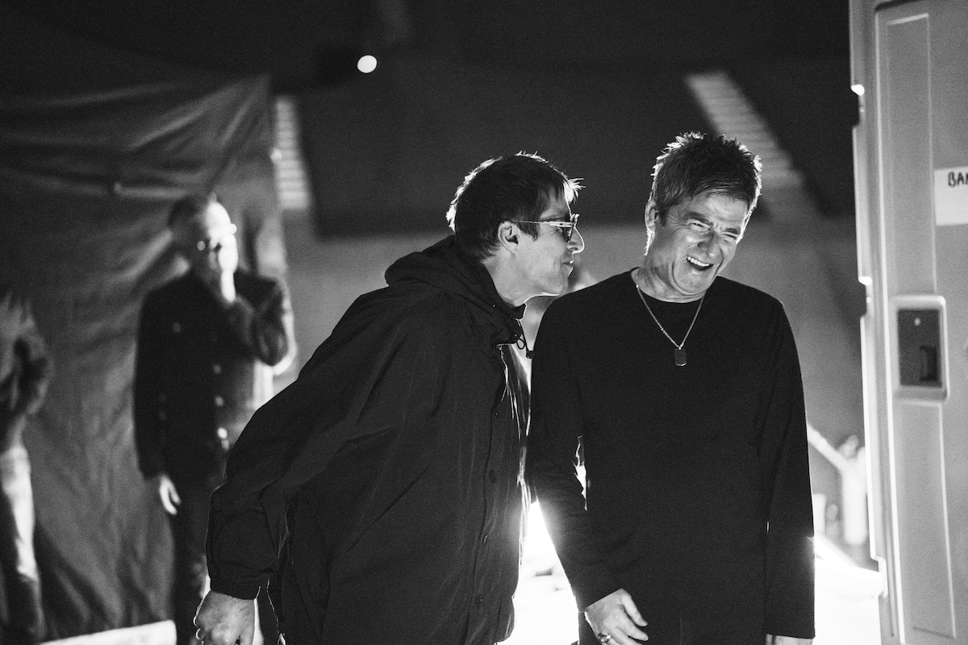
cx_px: 484
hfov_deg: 39.6
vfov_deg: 27.0
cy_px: 322
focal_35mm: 50
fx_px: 1344
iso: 3200
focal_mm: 50
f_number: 1.2
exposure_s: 1/100
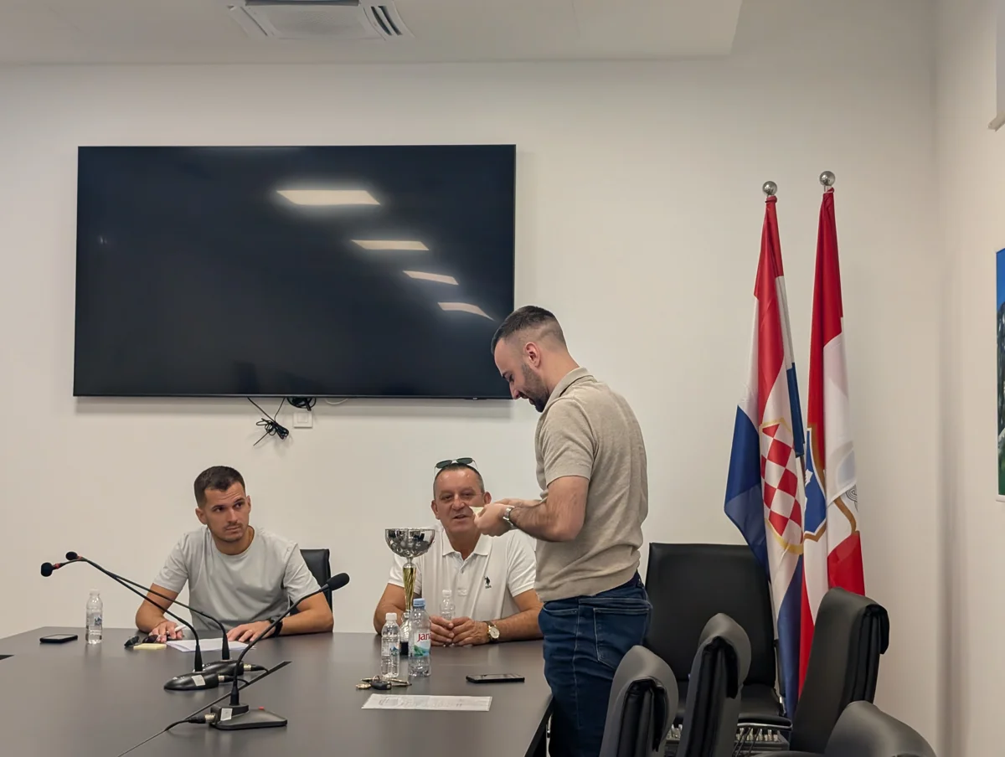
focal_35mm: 49
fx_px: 1425
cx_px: 502
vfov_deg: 29.8
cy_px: 378
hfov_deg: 38.9
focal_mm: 6.9
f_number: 1.68
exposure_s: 1/290
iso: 187
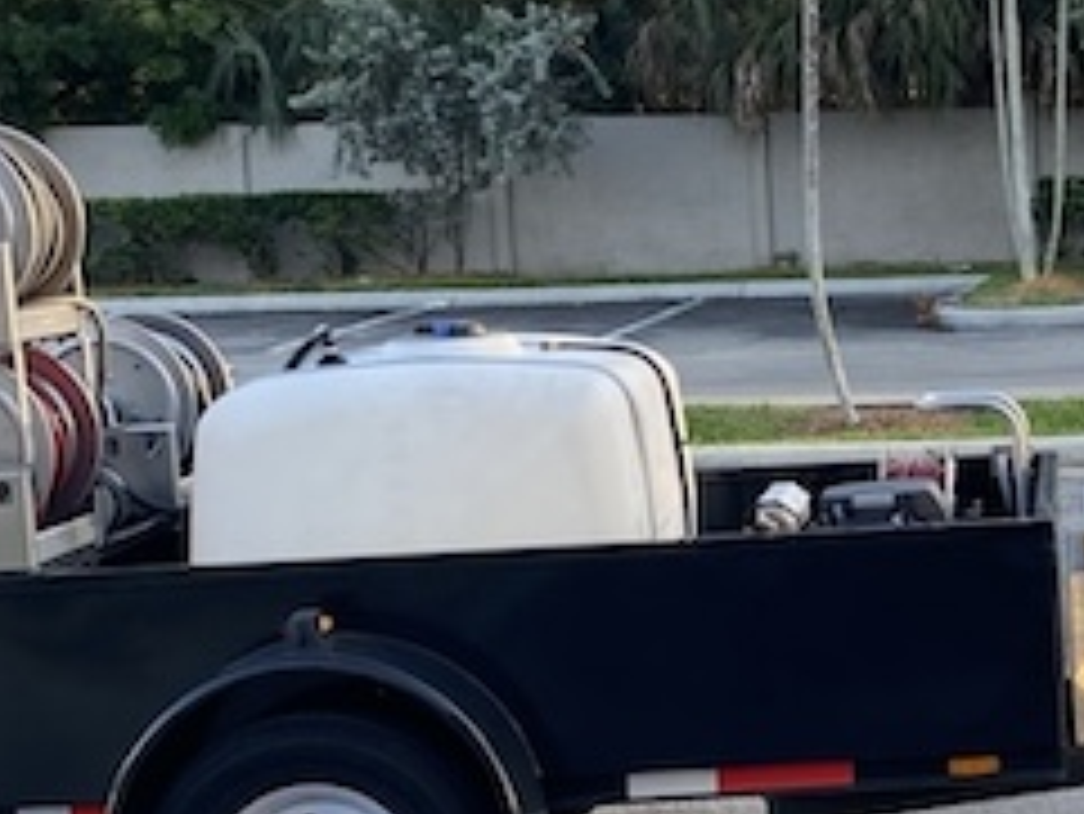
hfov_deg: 19.3
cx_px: 1214
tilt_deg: -7.7
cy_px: 573
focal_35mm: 97
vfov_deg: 15.2
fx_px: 3039
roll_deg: +1.6
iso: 32
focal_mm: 4.25
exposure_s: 1/162
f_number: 1.8
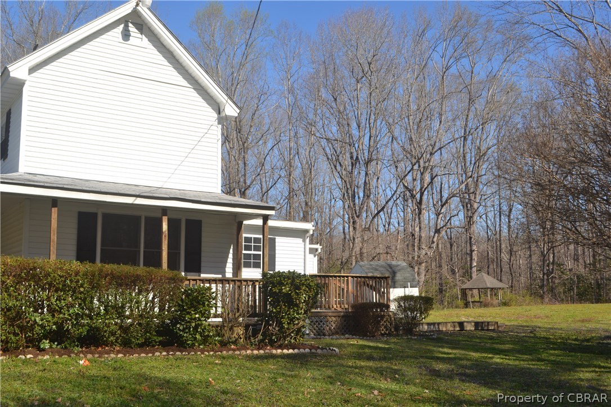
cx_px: 306
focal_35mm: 39
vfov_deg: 34.2
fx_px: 662
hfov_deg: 49.6
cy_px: 204
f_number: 9
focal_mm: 26
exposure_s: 1/200
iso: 100
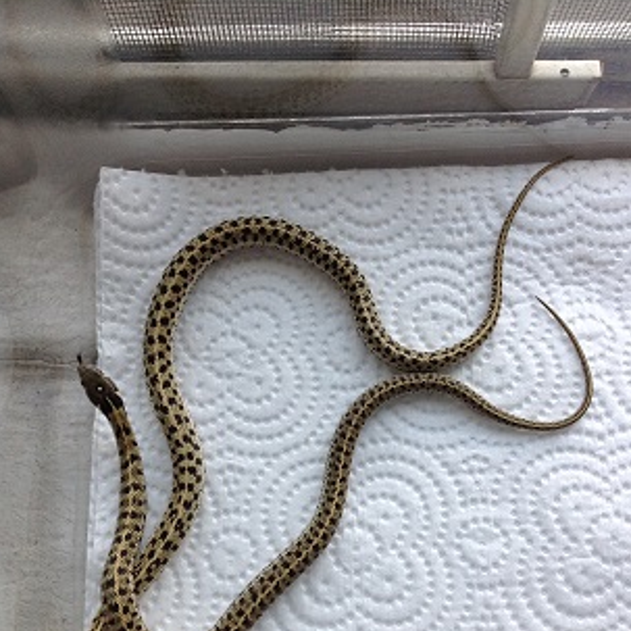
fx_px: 866
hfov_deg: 40.0
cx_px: 319
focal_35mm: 42
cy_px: 423
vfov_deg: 39.5
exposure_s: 1/120
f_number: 2.4
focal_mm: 4.28
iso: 64
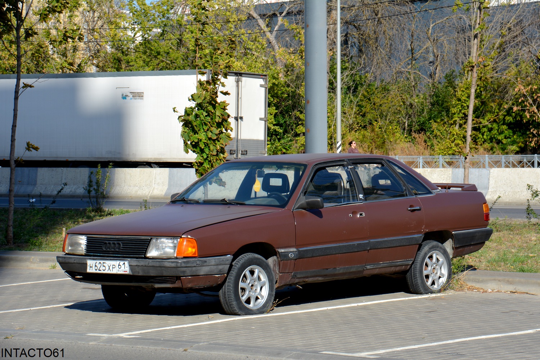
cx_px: 270
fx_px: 1687
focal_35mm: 112
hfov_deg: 18.2
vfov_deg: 12.2
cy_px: 180
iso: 100
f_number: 8
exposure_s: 1/250
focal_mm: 75
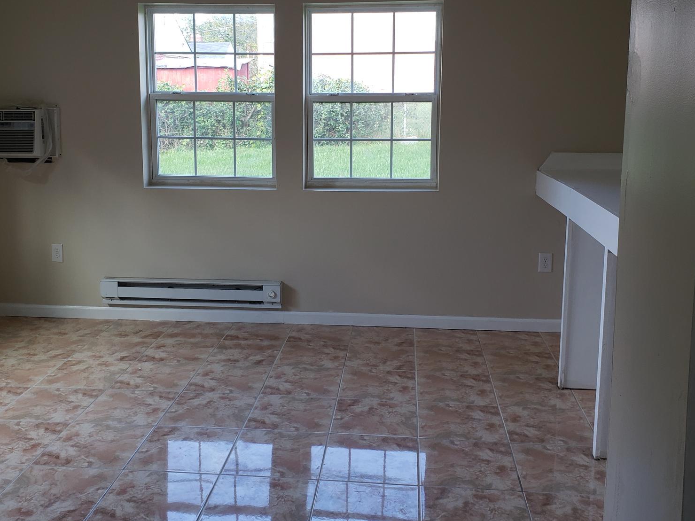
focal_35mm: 36
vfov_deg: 39.3
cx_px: 338
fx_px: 723
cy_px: 187
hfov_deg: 51.4
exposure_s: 1/60
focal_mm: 4.3
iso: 80
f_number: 2.4
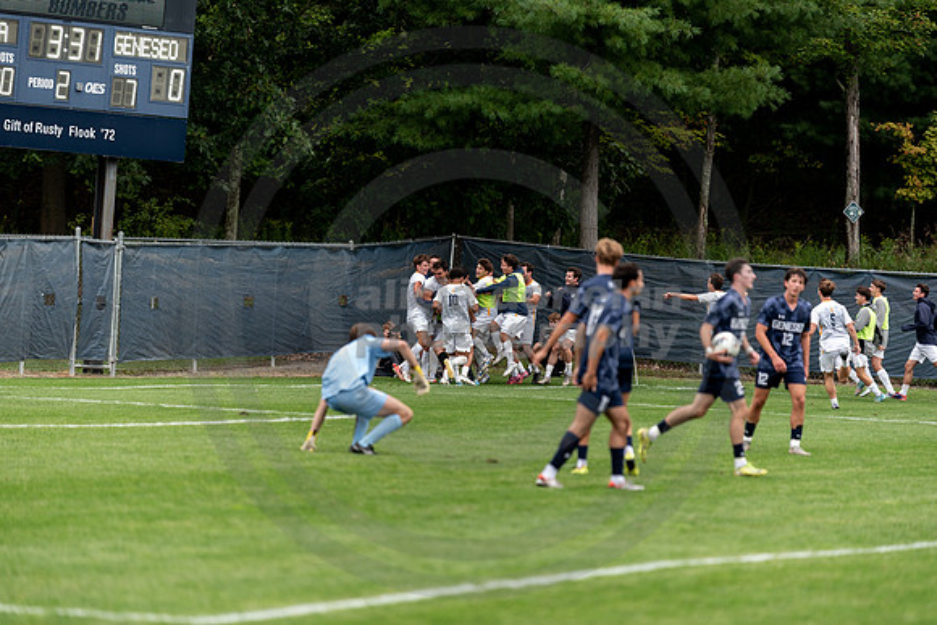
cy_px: 313
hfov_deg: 10.2
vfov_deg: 6.8
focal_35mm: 202
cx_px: 469
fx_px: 5257
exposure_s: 1/320
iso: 320
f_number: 2.8
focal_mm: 200
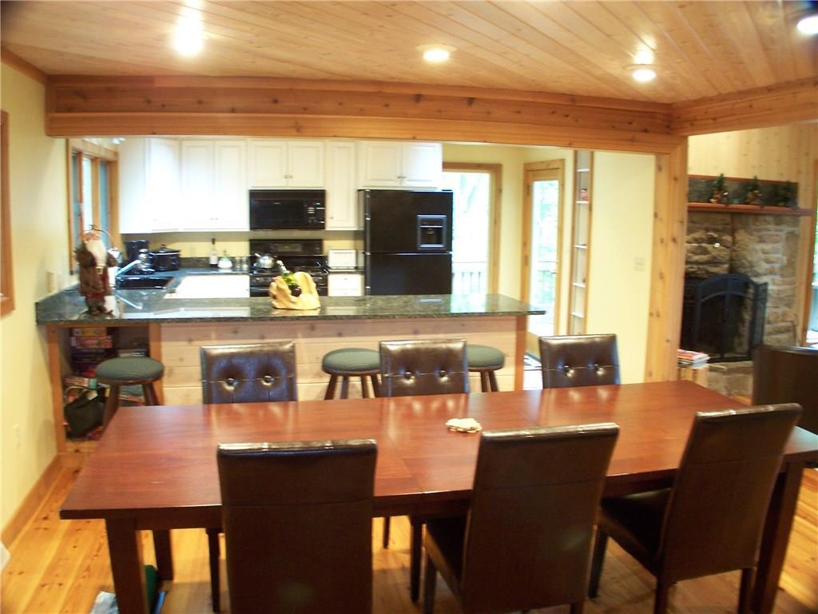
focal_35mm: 38
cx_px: 409
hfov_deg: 49.0
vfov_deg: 37.7
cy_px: 307
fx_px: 898
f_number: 2.8
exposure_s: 1/3
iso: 140
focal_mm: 6.3
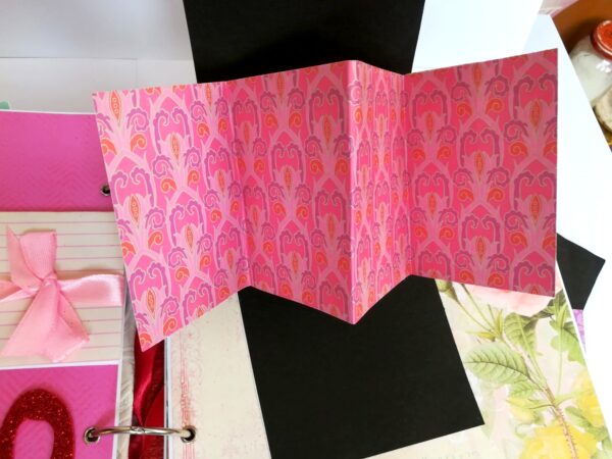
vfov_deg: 53.1
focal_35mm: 26
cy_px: 230
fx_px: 460
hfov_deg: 67.3
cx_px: 306
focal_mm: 3.83
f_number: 2.2
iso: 100
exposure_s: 1/30
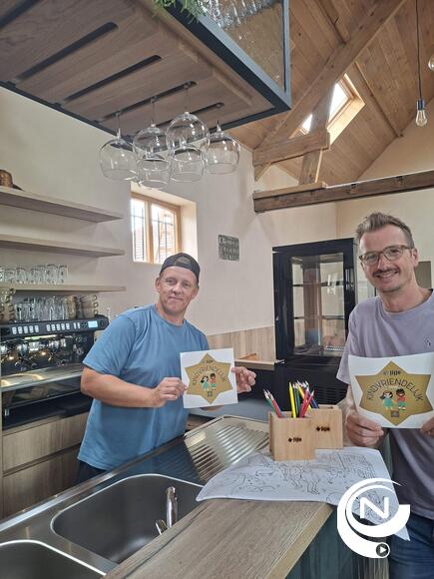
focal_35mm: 23
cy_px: 290
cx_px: 217
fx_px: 384
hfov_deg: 58.9
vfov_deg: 73.9
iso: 200
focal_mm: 5.54
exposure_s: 1/100
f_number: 1.8
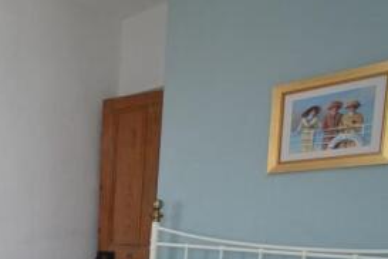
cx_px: -41
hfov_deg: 41.9
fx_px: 388
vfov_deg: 32.3
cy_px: 288
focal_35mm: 36
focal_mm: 10
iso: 400
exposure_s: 1/100
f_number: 5
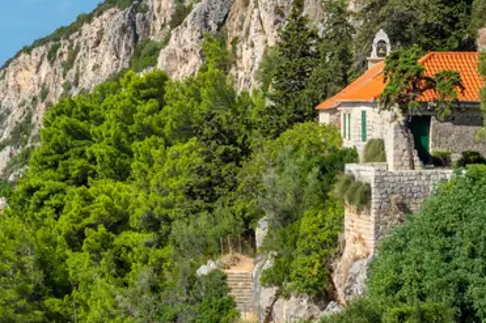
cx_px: 236
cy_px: 132
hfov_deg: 7.5
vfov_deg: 5.0
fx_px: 3684
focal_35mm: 273
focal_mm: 90
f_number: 8
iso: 200
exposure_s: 1/210
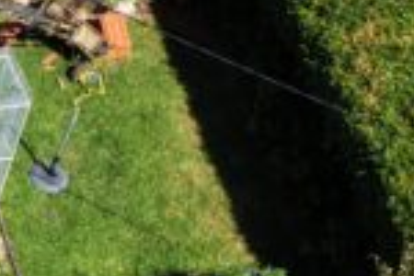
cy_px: 233
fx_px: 2196
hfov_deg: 9.4
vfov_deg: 7.2
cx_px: -629
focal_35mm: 191
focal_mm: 14.45
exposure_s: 1/1500
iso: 170
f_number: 2.8
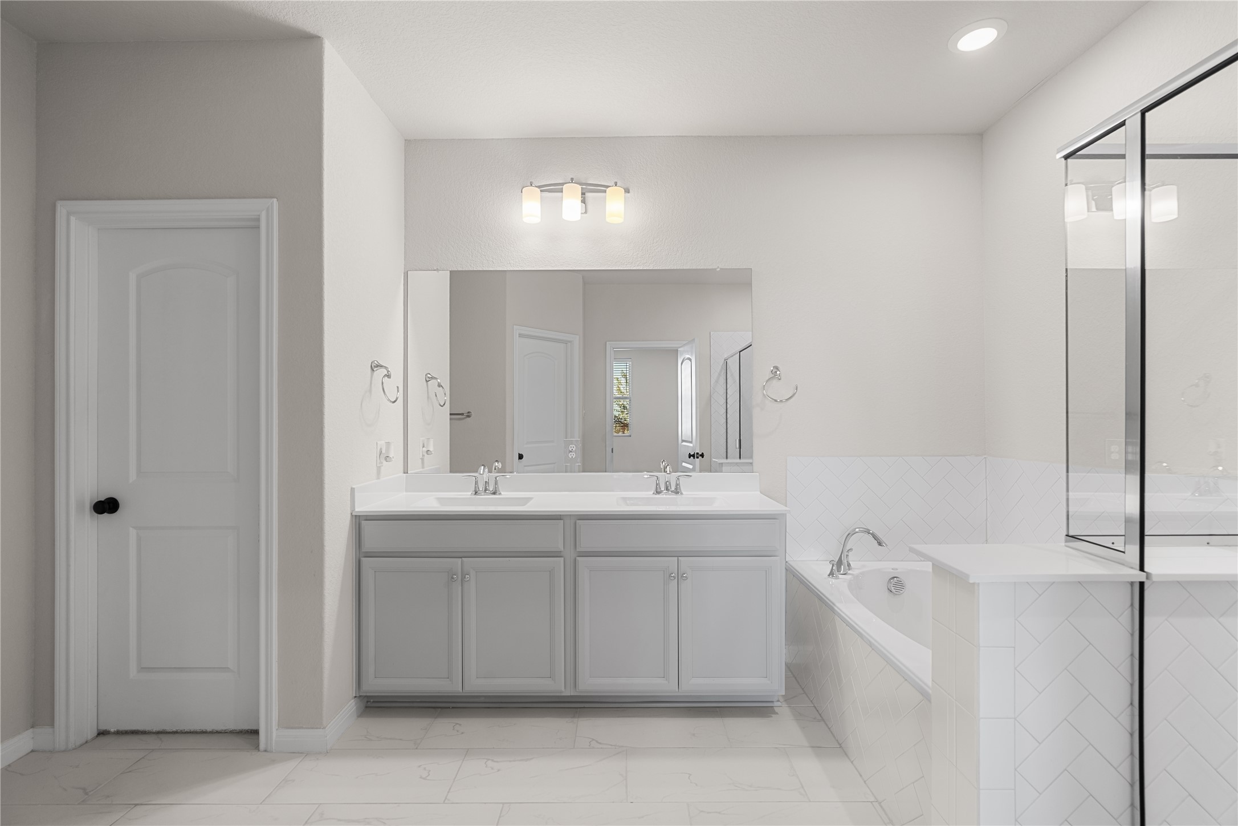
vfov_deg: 73.7
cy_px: 413
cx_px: 619
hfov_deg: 96.7
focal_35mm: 16
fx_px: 550
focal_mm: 16
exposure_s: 1/2
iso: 320
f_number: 8
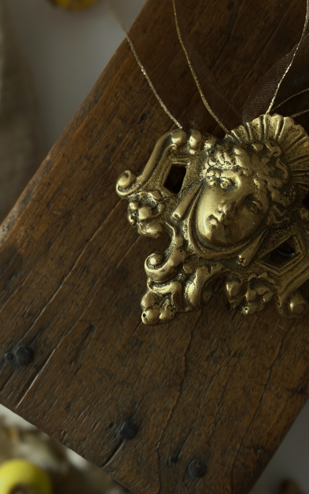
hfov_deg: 19.9
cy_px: 223
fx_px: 876
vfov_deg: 31.5
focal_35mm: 65
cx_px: 232
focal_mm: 6.76
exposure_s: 1/40
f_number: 1.78
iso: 500
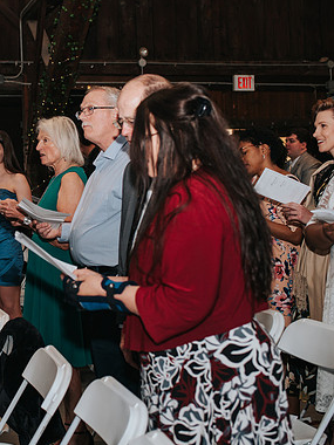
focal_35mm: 58
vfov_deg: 33.2
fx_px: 746
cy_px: 204
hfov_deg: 24.2
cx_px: 9
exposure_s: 1/160
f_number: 2.8
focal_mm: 35
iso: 1000
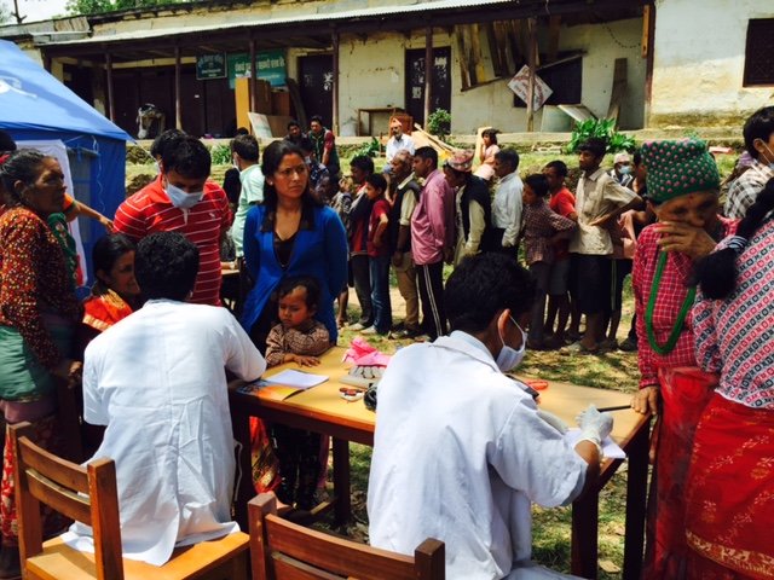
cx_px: 387
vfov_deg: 48.2
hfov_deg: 61.7
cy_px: 290
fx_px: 648
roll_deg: -1.3
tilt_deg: -10.5
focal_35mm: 29
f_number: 2.2
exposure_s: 1/1099
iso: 32
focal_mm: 4.15
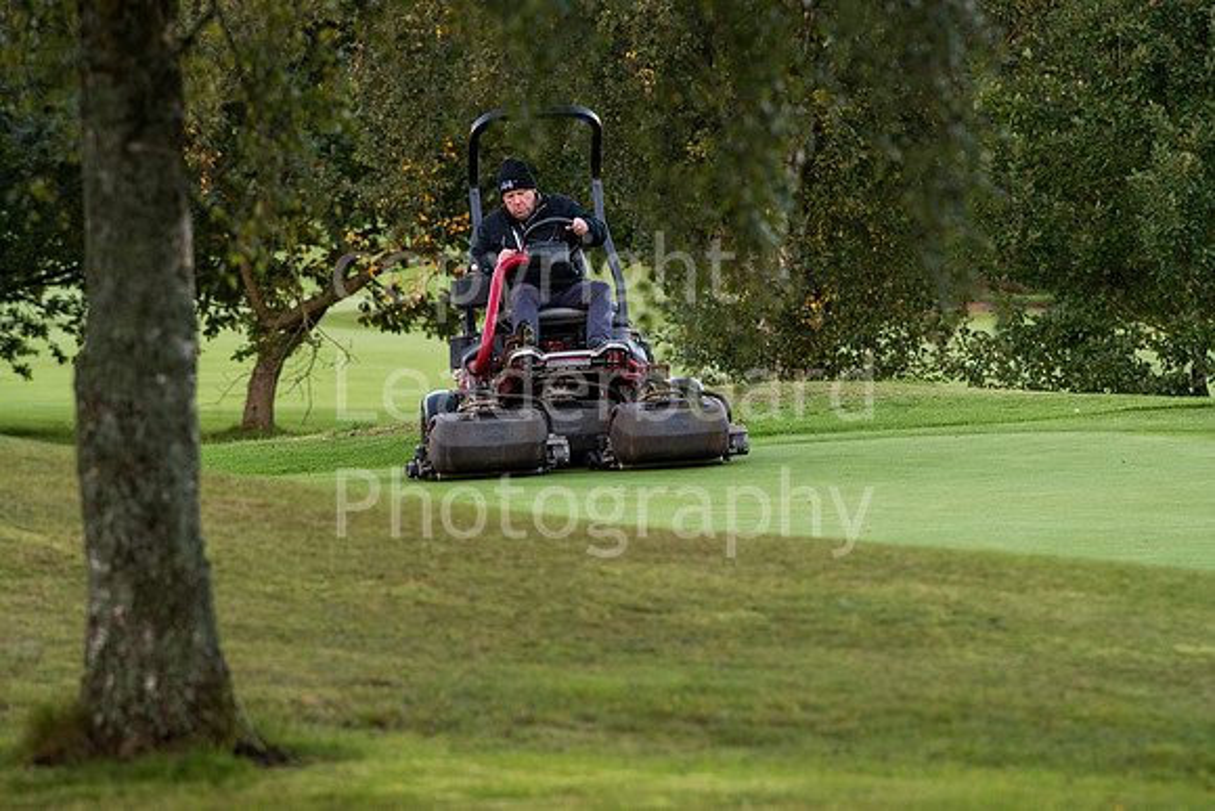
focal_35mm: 300
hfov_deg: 6.9
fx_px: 10127
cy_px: 406
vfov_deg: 4.6
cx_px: 608
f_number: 5.6
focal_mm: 200
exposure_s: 1/250
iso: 800
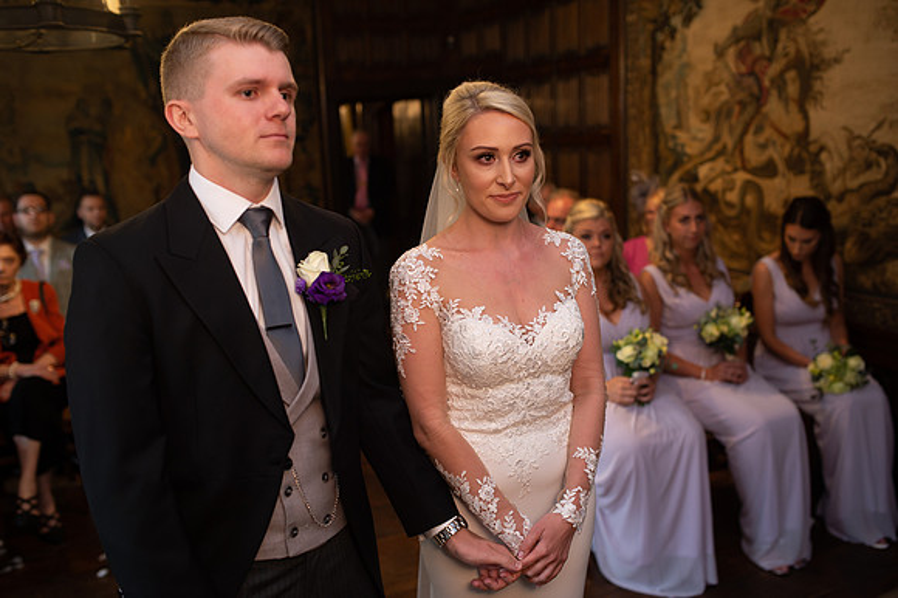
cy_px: 299
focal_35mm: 35
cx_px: 449
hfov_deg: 54.5
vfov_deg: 37.8
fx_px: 873
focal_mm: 35
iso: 400
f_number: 2.5
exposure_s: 1/100
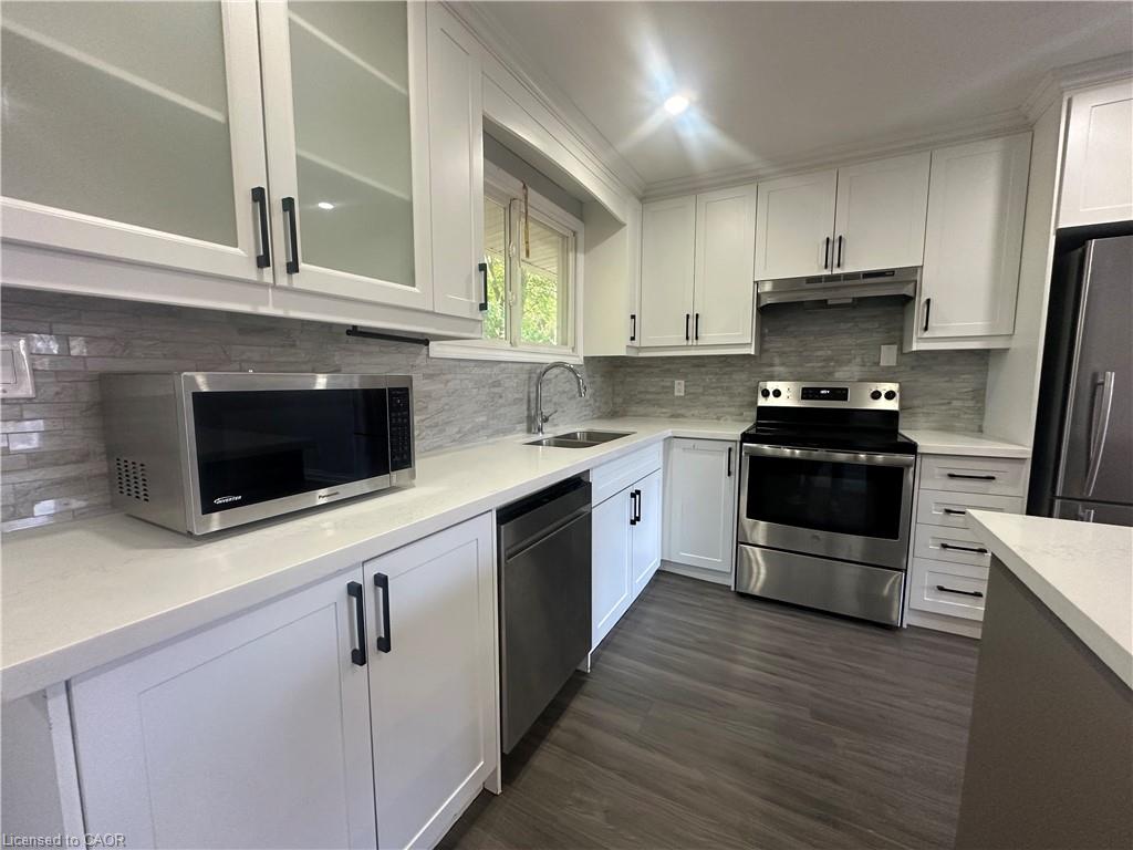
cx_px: 566
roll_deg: -0.1
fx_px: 458
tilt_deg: -4.2
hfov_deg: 102.1
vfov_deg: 85.7
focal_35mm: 14
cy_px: 425
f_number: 2.2
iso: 250
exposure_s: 1/120
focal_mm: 2.22
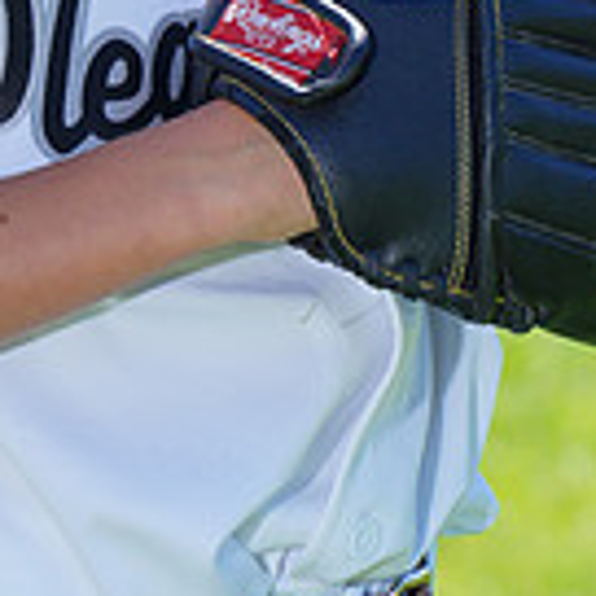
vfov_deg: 2.4
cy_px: -600
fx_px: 14142
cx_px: 173
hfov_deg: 2.4
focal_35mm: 726
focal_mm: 200
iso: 200
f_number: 9
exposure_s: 1/250
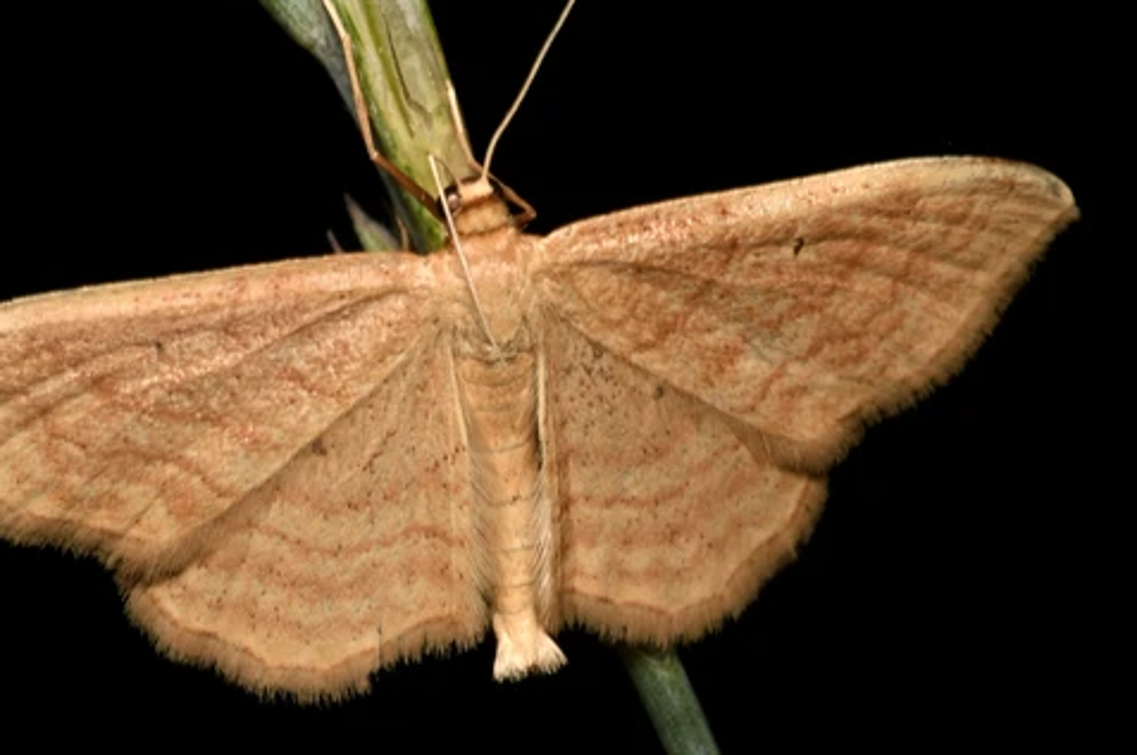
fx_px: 9528
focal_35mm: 302
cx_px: 484
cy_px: 322
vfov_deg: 4.5
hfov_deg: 6.8
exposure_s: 1/250
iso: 100
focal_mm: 150
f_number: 11
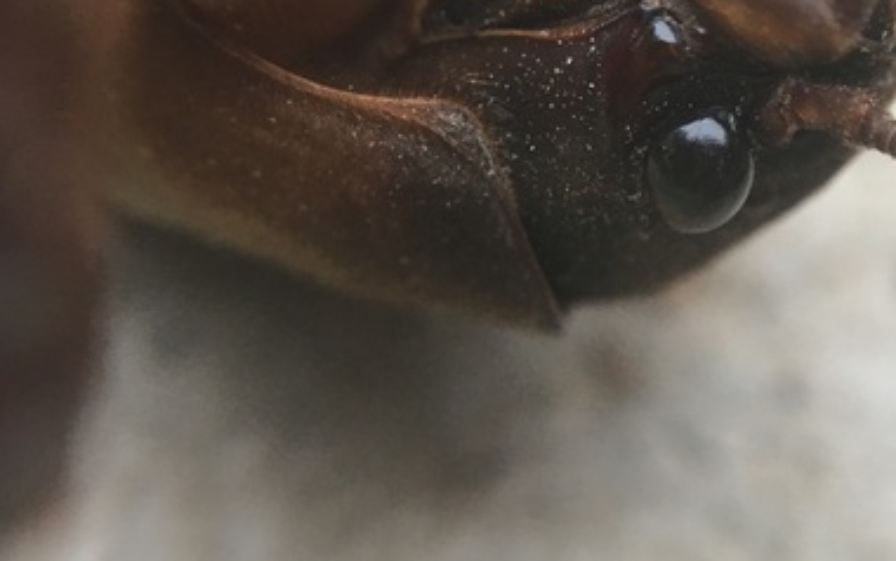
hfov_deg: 29.4
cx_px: 640
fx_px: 1686
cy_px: 224
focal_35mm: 69
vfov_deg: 18.9
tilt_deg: -61.3
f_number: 2.2
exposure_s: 1/33
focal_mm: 4.15
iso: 50
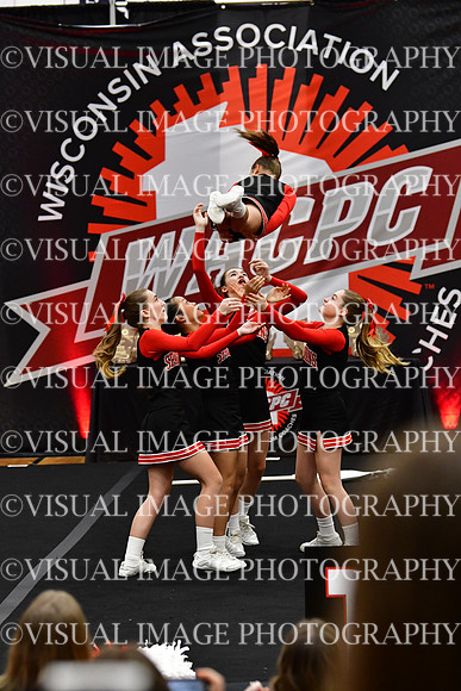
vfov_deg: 11.8
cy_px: 346
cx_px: 230
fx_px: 3340
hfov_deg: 7.9
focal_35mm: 174
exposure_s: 1/500
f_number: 3.5
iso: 4000
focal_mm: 116
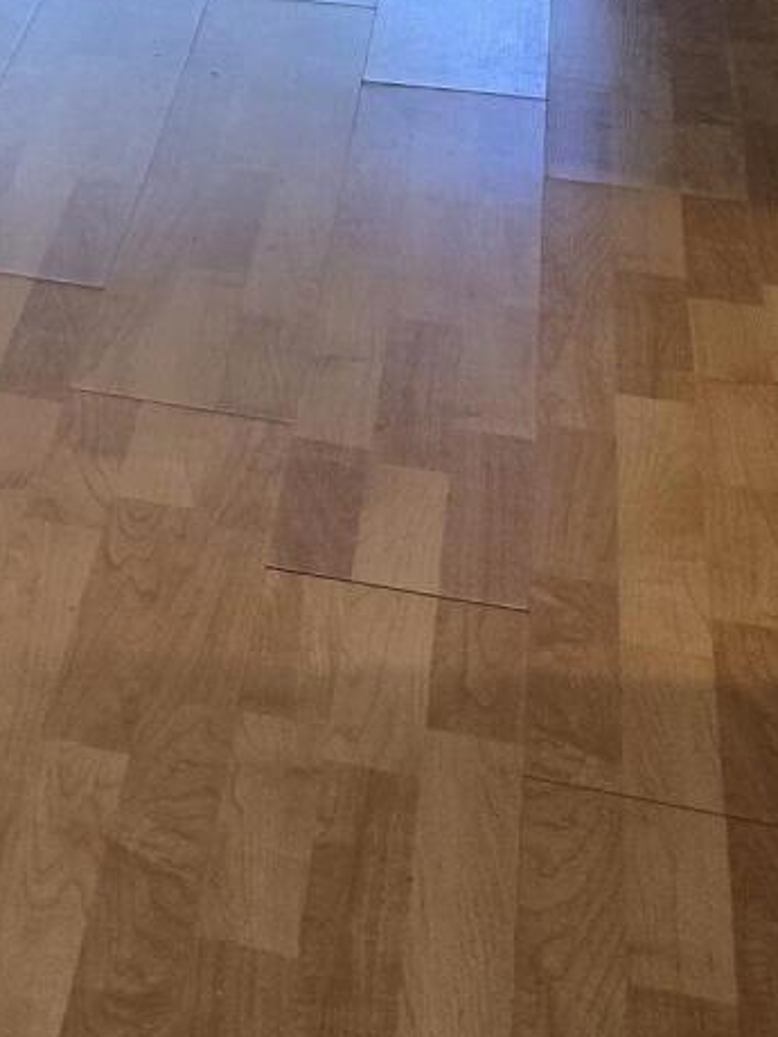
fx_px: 2997
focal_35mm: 100
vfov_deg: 17.4
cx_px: -789
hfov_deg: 12.9
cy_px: -593
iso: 250
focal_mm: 6.3
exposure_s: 1/120
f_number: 1.7
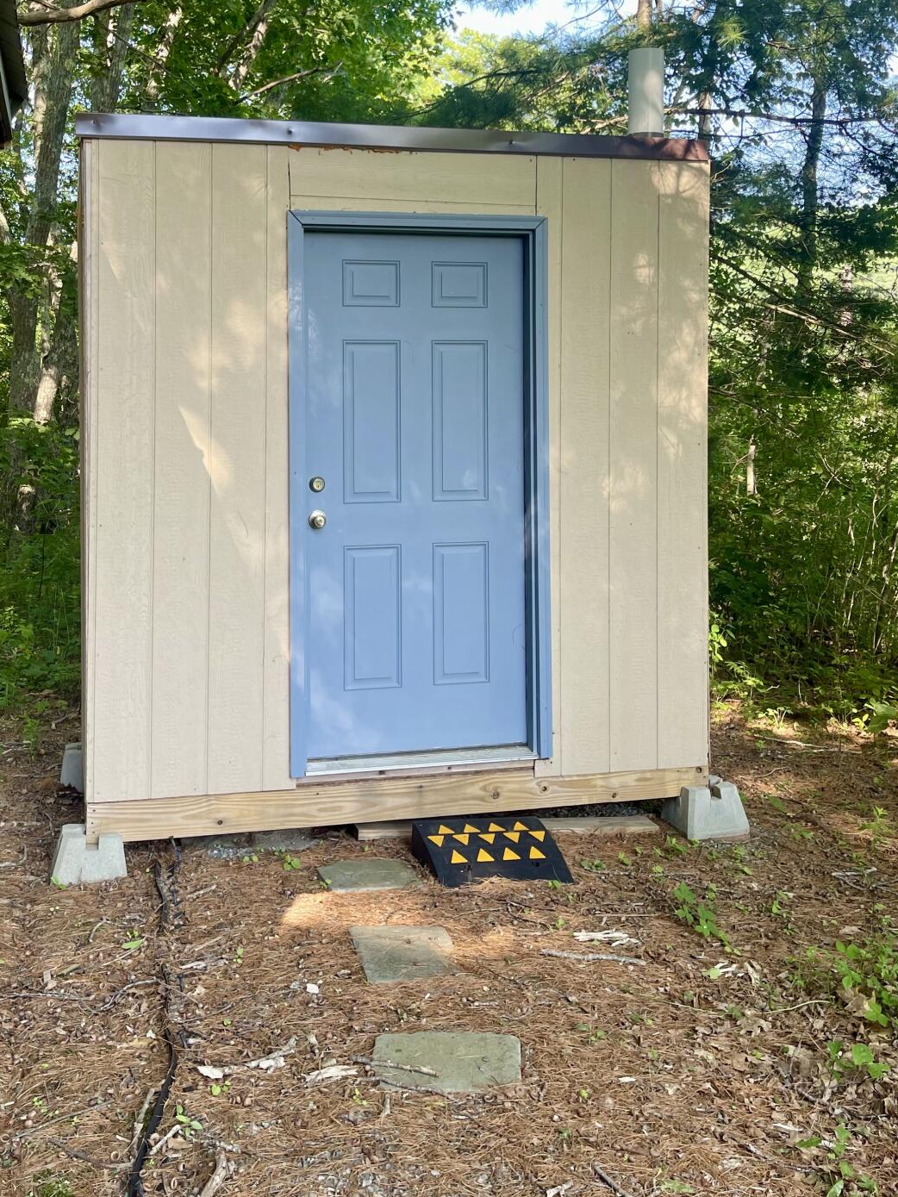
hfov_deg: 39.6
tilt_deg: -1.4
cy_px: 377
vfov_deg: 50.2
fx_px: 1245
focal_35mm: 36
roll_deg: +0.9
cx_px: 385
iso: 32
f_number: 1.6
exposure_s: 1/130
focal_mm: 5.1
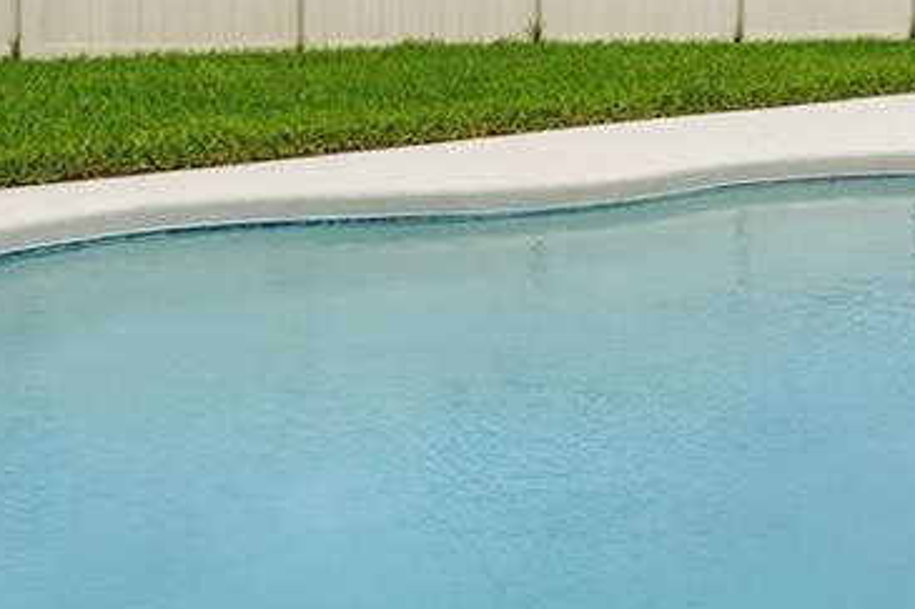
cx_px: 266
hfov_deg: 24.8
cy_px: 5
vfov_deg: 16.5
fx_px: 2063
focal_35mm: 81
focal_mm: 18.5
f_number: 13
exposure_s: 1/6400
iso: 1600
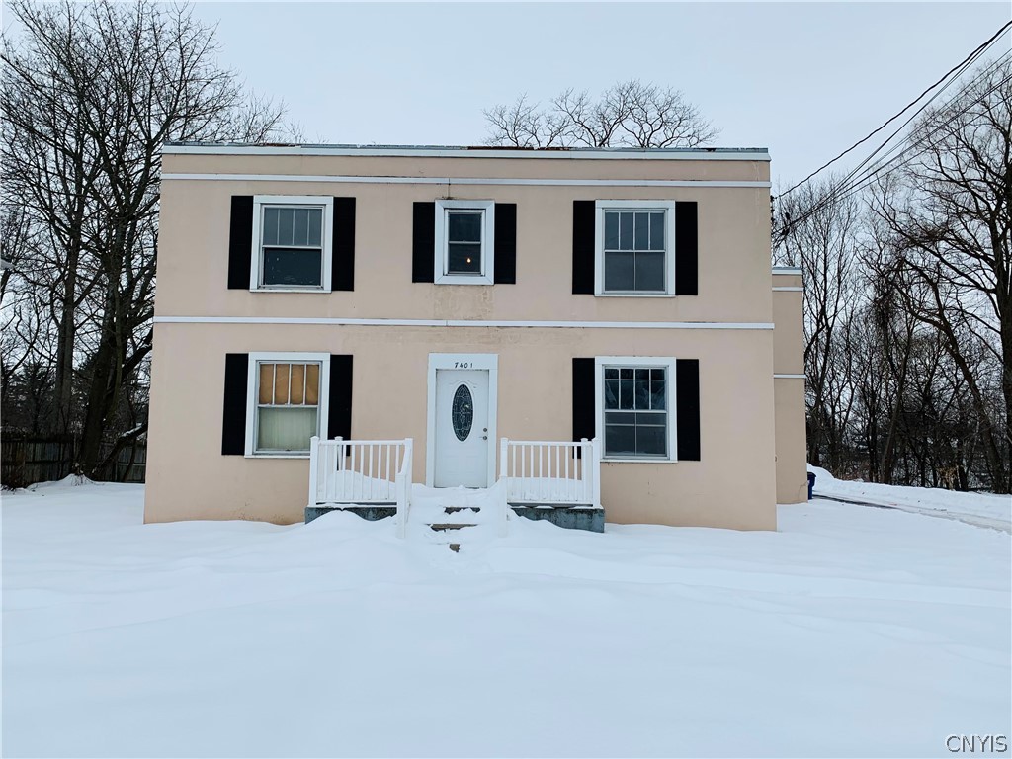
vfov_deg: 53.1
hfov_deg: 67.3
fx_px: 760
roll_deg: -0.7
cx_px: 506
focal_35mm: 26
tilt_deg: +4.7
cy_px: 380
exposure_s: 1/1992
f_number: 1.8
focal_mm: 4.25
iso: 25
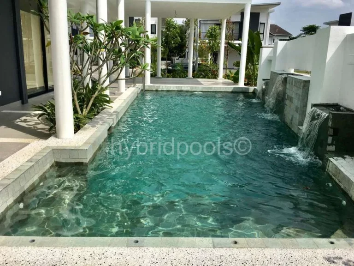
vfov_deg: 48.2
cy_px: 133
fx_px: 297
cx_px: 177
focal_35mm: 29
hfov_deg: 61.7
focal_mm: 4.15
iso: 25
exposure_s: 1/3205
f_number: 2.2
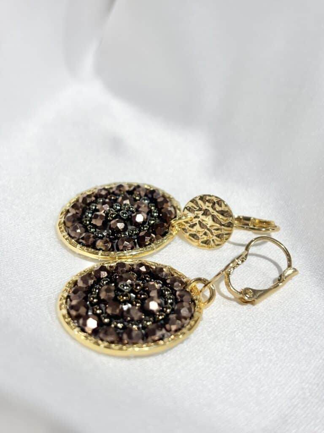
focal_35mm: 52
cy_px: 216
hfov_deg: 28.0
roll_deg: +2.8
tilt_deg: -26.8
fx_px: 649
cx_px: 162
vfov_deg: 36.8
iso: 32
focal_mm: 5.96
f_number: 1.6
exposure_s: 1/219
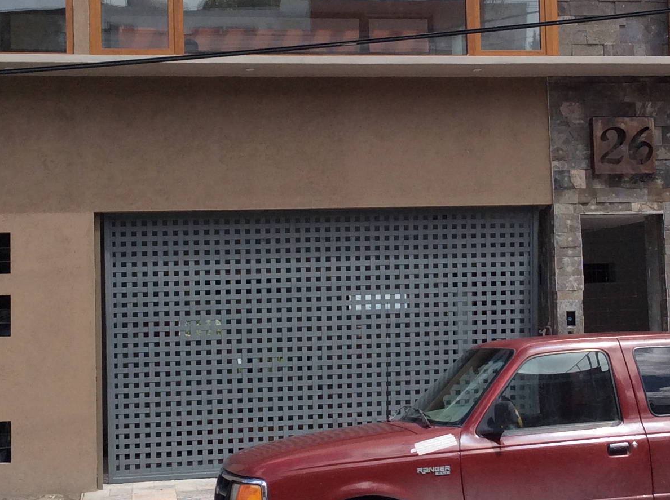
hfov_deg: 27.0
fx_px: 1391
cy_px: 225
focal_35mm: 72
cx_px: 395
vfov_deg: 20.4
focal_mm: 3.3
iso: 32
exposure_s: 1/986
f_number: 2.4
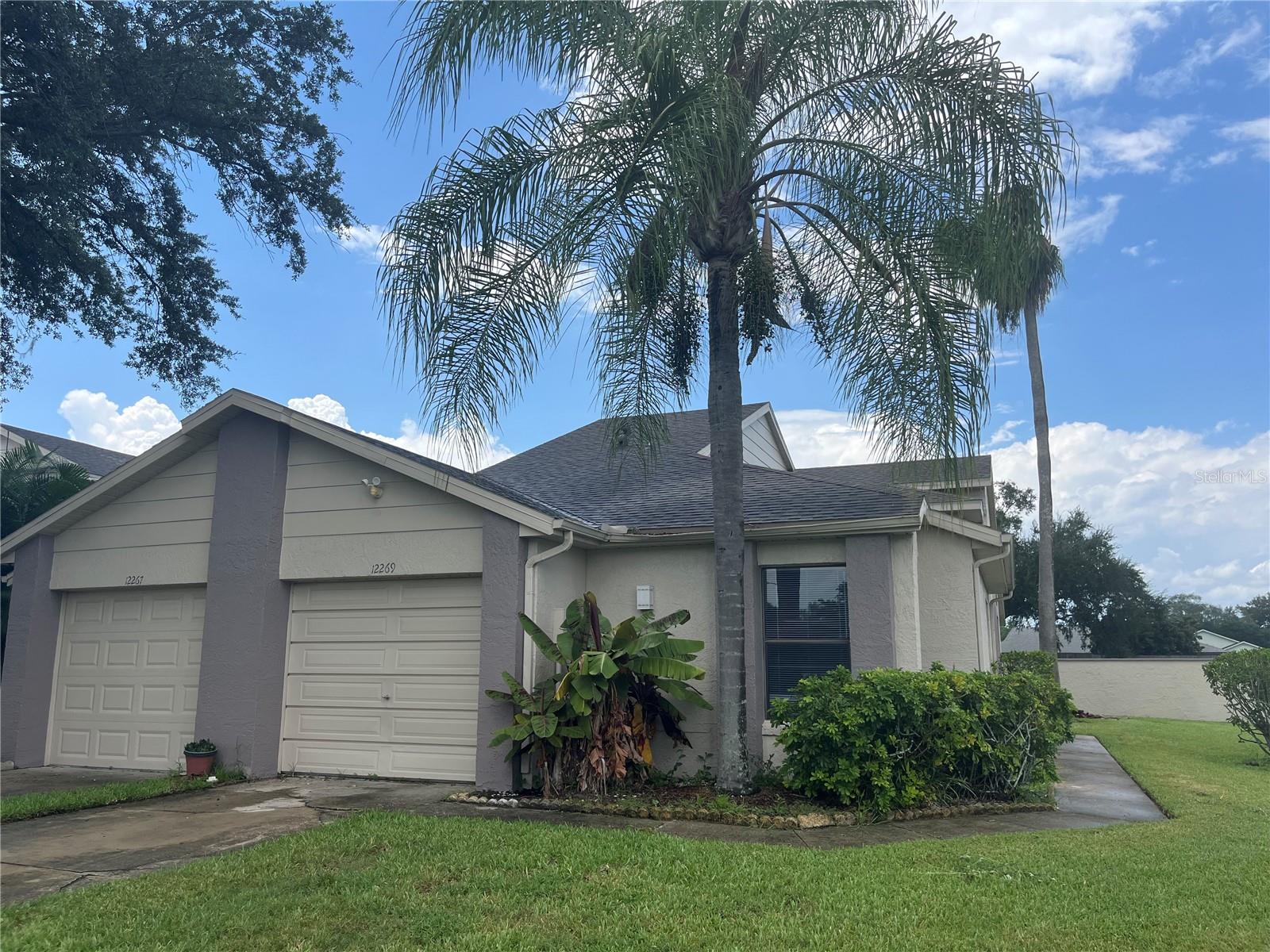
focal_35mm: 26
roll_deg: +0.1
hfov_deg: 67.3
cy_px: 476
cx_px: 635
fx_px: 954
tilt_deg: +10.0
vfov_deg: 53.1
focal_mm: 5.1
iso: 50
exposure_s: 1/3135
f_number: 1.6
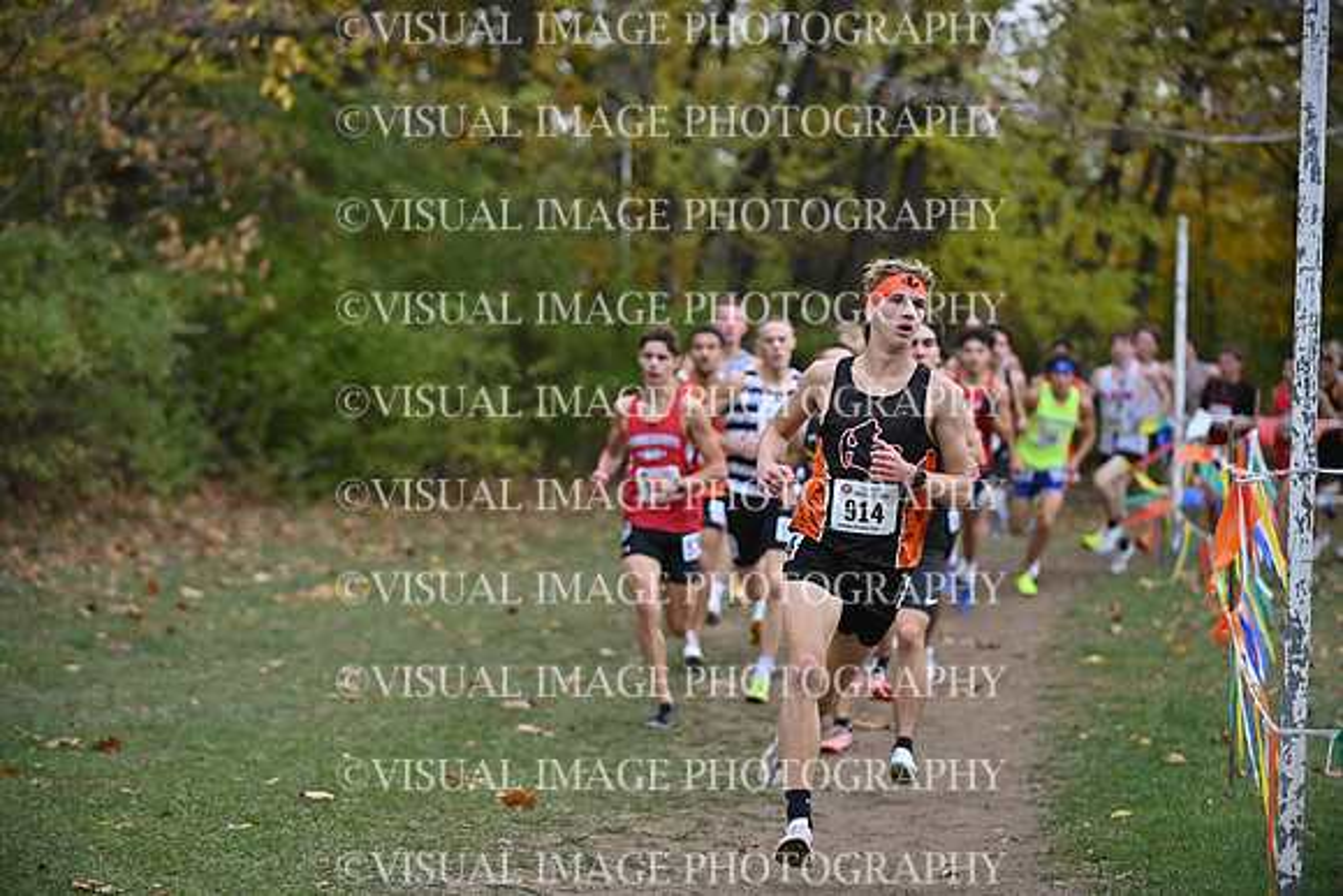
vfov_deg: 10.6
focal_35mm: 130
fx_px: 4851
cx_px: 672
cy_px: 448
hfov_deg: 15.8
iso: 1000
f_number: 3.5
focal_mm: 130
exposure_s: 1/4000
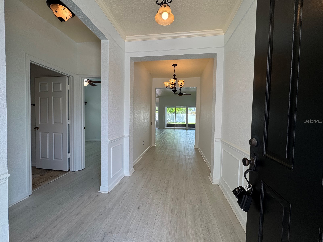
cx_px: 162
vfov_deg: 85.7
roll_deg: -1.4
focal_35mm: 14
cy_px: 121
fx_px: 131
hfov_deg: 102.1
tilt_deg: -2.3
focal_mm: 2.22
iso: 40
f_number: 2.2
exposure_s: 1/122
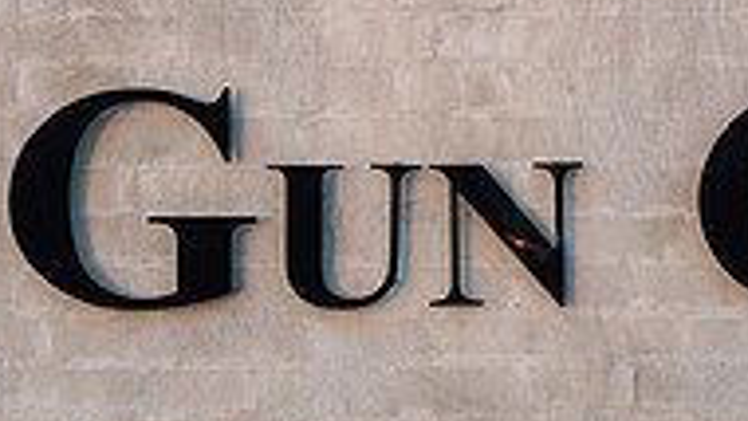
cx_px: 494
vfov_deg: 10.5
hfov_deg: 18.6
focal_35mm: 115
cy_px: 109
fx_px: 2282
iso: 200
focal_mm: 35
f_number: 4.5
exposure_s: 1/125
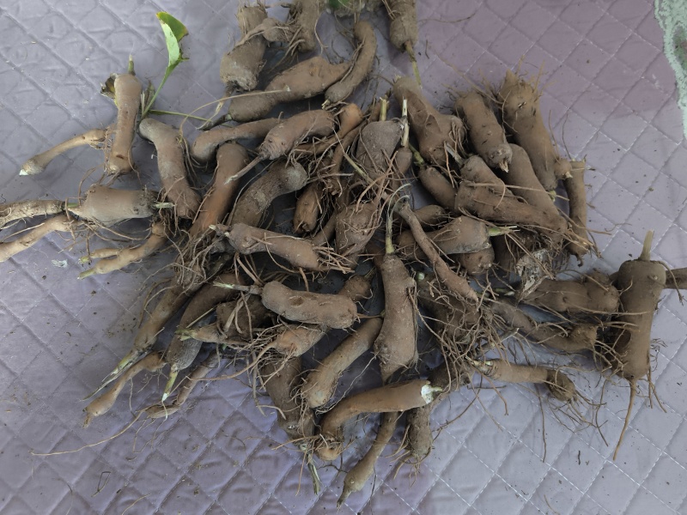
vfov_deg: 58.9
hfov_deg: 73.9
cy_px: 258
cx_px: 344
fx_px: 456
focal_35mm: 23
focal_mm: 5.35
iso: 2000
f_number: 1.7
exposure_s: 1/50
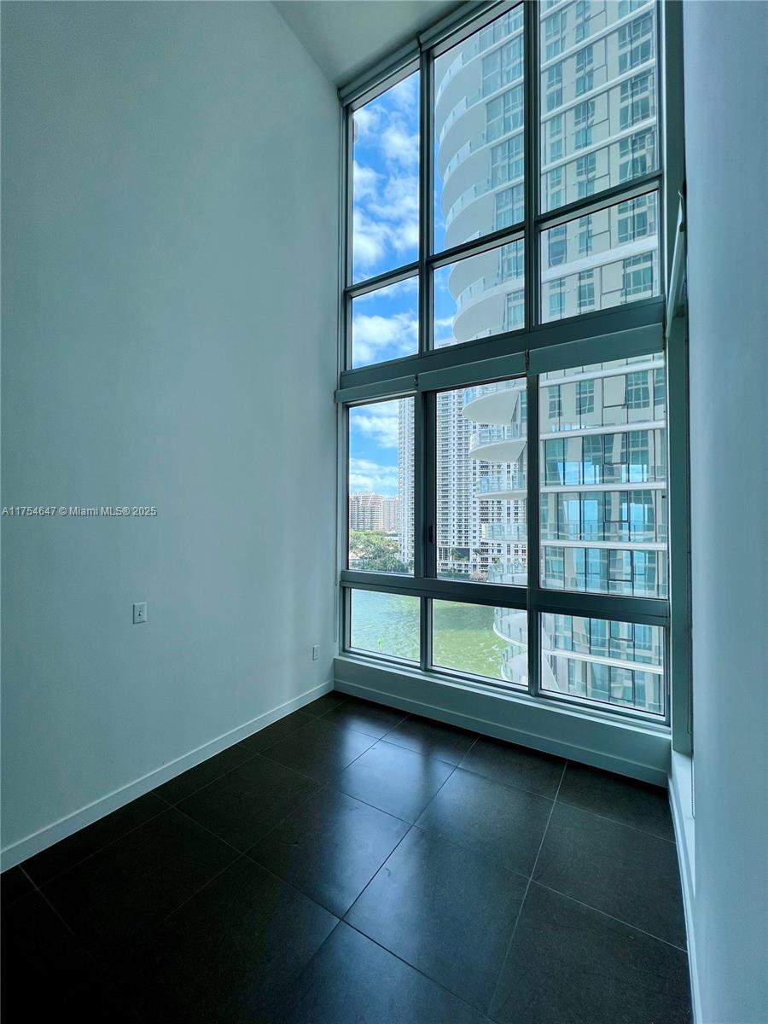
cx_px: 384
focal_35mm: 13
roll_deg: -1.0
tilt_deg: +2.8
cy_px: 512
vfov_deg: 106.2
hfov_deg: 89.9
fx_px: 385
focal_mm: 1.57
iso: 32
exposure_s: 1/314
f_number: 1.8
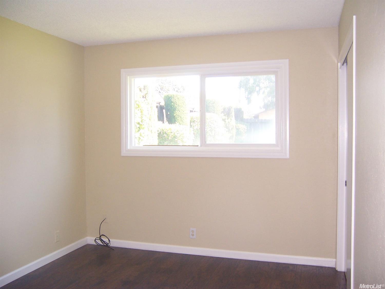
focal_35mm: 33
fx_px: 367
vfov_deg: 42.9
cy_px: 144
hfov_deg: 55.4
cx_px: 192
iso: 140
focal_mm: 5.5
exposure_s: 1/60
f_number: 2.8
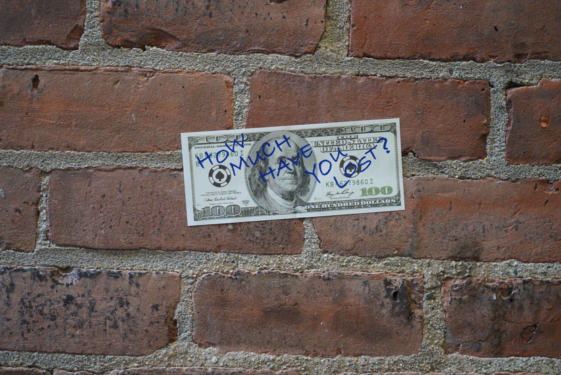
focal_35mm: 41
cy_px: 188
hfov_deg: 47.4
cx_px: 280
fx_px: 639
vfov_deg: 32.7
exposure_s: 1/40
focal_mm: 41
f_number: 4
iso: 320
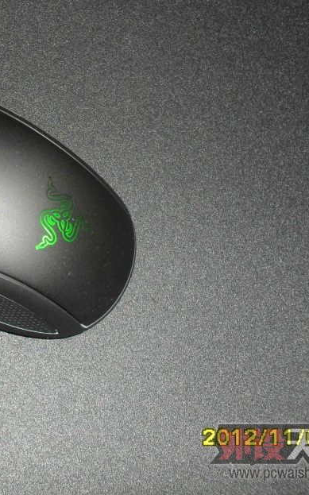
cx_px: -41
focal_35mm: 61
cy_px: 191
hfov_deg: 20.2
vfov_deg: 33.3
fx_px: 822
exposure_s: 1/45
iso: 200
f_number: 3.2
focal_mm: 6.3
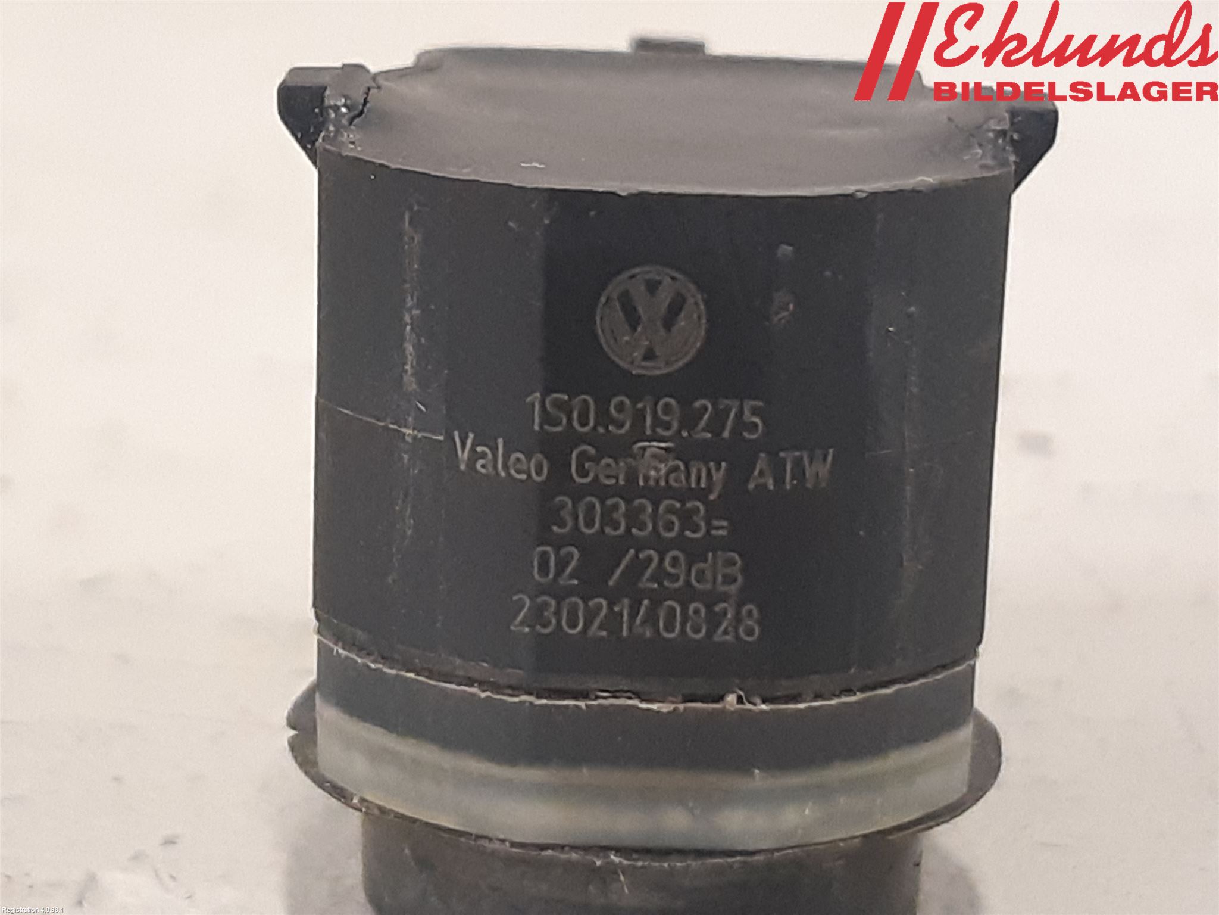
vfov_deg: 53.1
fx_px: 916
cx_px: 610
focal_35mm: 26
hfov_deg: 67.3
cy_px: 458
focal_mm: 3.93
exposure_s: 1/33
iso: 200
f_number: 1.7
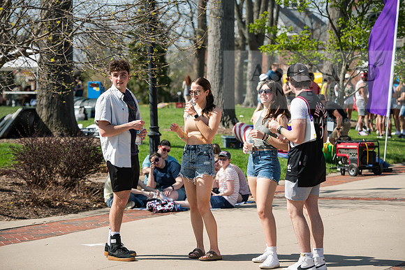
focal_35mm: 116
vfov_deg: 11.8
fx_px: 1305
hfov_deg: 17.6
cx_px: 202
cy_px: 135
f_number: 4.5
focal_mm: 116
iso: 200
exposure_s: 1/800
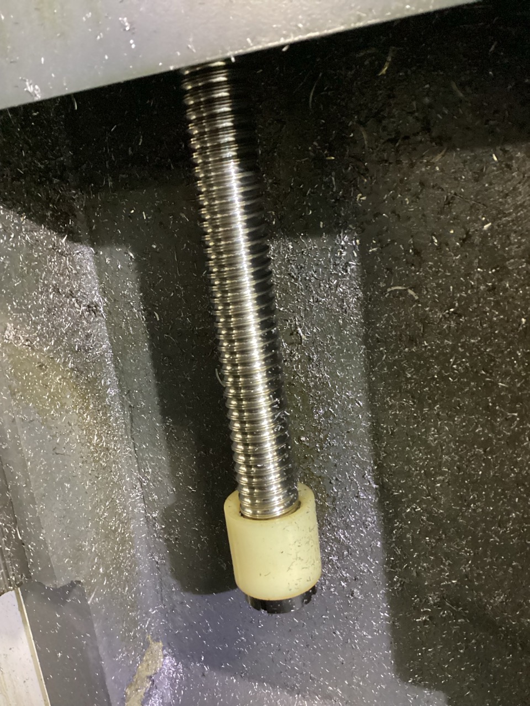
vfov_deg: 58.4
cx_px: 265
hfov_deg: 45.4
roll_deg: +7.5
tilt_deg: -15.3
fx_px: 633
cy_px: 353
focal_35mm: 31
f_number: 2.4
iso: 800
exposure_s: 1/20
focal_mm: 3.3
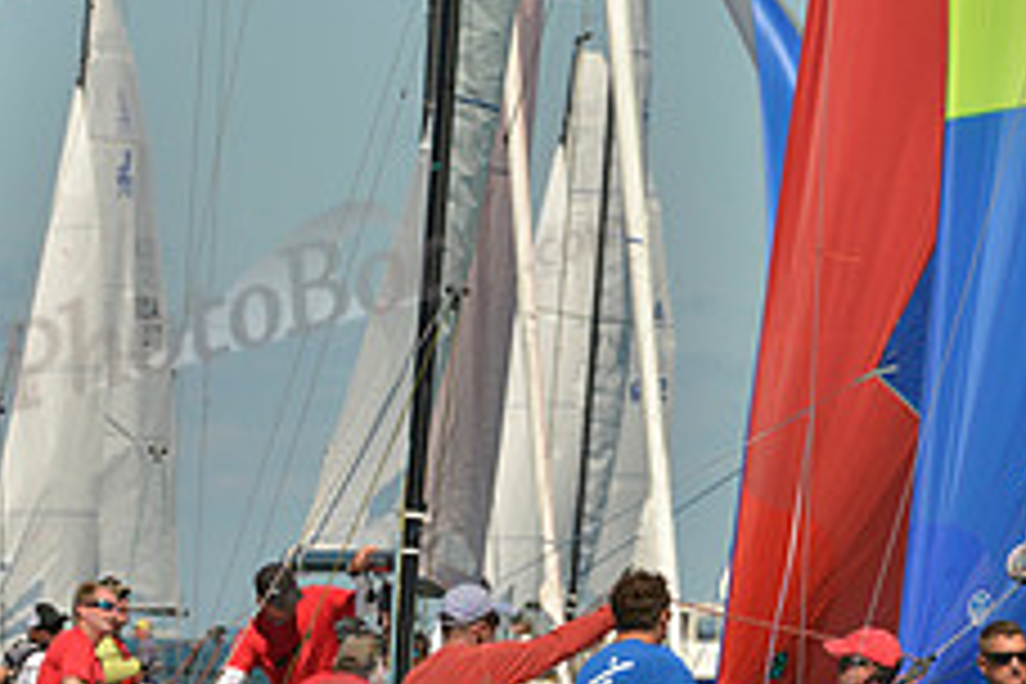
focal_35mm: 662
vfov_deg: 2.1
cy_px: 466
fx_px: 18866
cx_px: 868
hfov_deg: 3.1
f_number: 11
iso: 280
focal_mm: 260
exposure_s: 1/1000
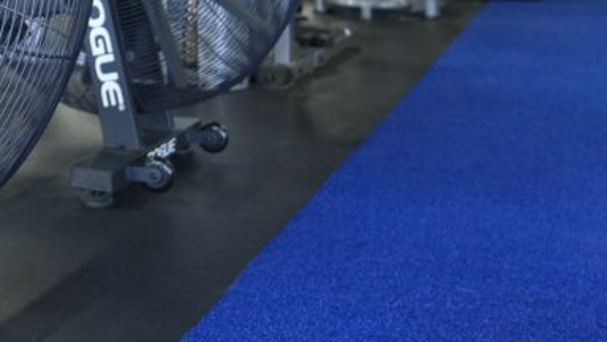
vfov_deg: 16.3
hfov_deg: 27.6
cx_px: -125
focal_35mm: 67
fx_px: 1078
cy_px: -183
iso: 3200
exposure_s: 1/160
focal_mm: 24
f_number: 3.2
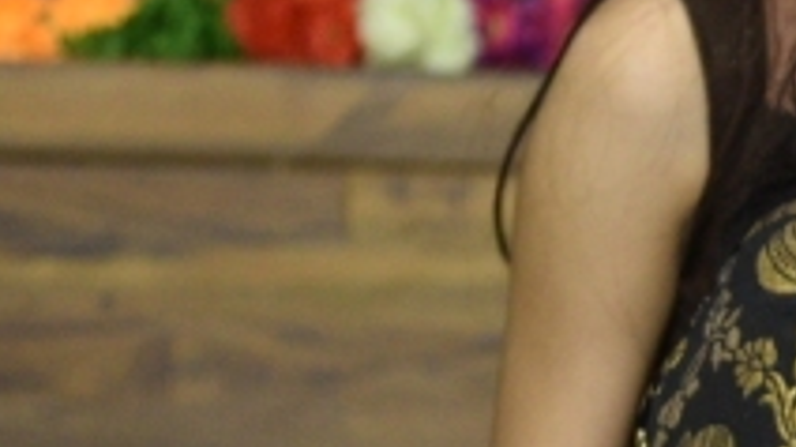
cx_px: 1889
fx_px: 7489
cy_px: -88
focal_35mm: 355
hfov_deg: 5.9
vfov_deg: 3.4
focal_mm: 70
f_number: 4.5
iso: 1250
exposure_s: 1/125
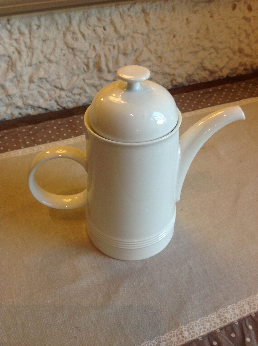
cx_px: 129
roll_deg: +3.1
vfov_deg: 52.7
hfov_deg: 40.6
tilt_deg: -40.9
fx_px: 349
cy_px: 173
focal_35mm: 35
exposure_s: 1/15
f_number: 2.4
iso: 125
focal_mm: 4.28
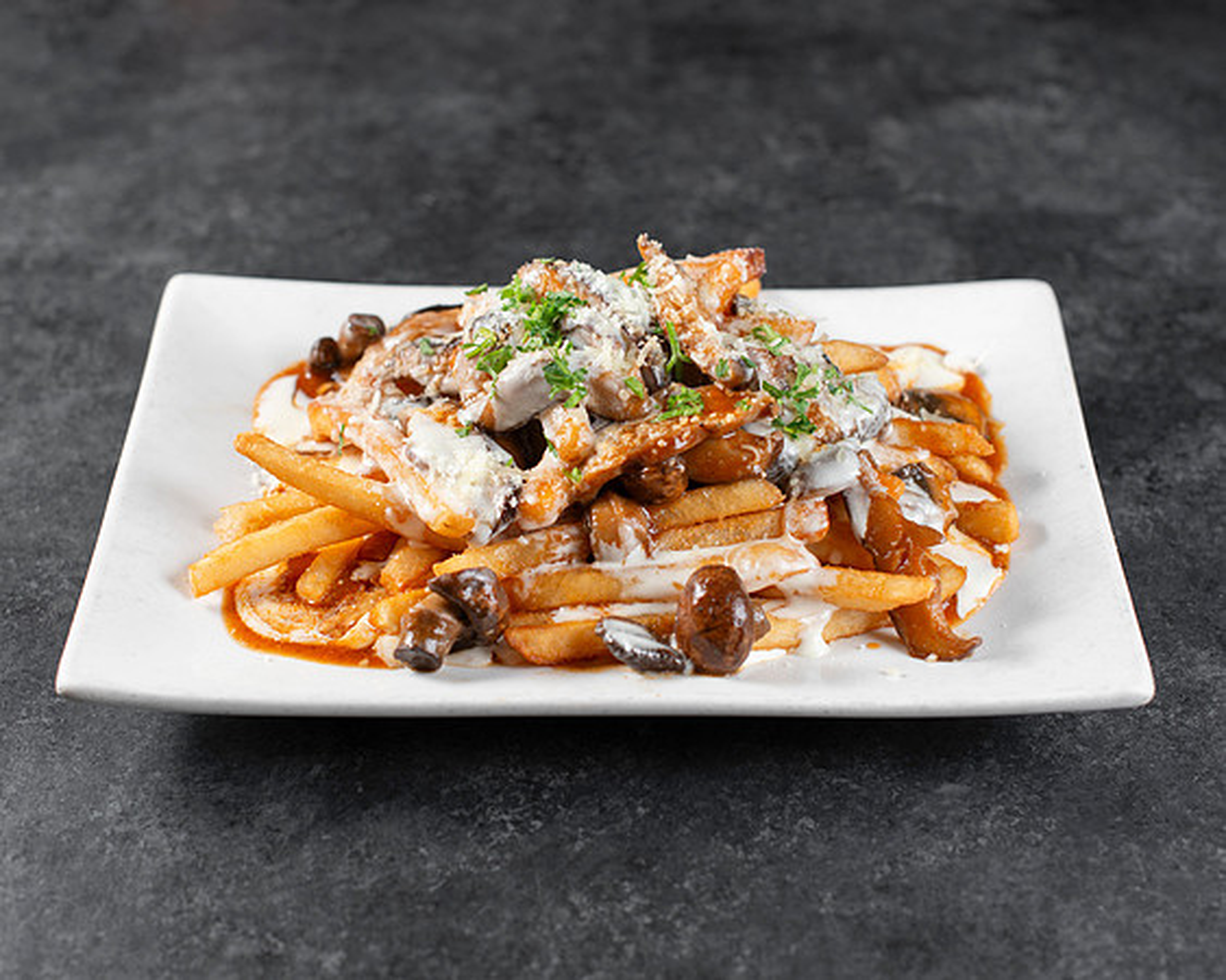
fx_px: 2164
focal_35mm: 60
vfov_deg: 25.5
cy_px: 467
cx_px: 613
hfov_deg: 31.6
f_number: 4
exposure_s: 1/250
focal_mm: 50
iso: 250
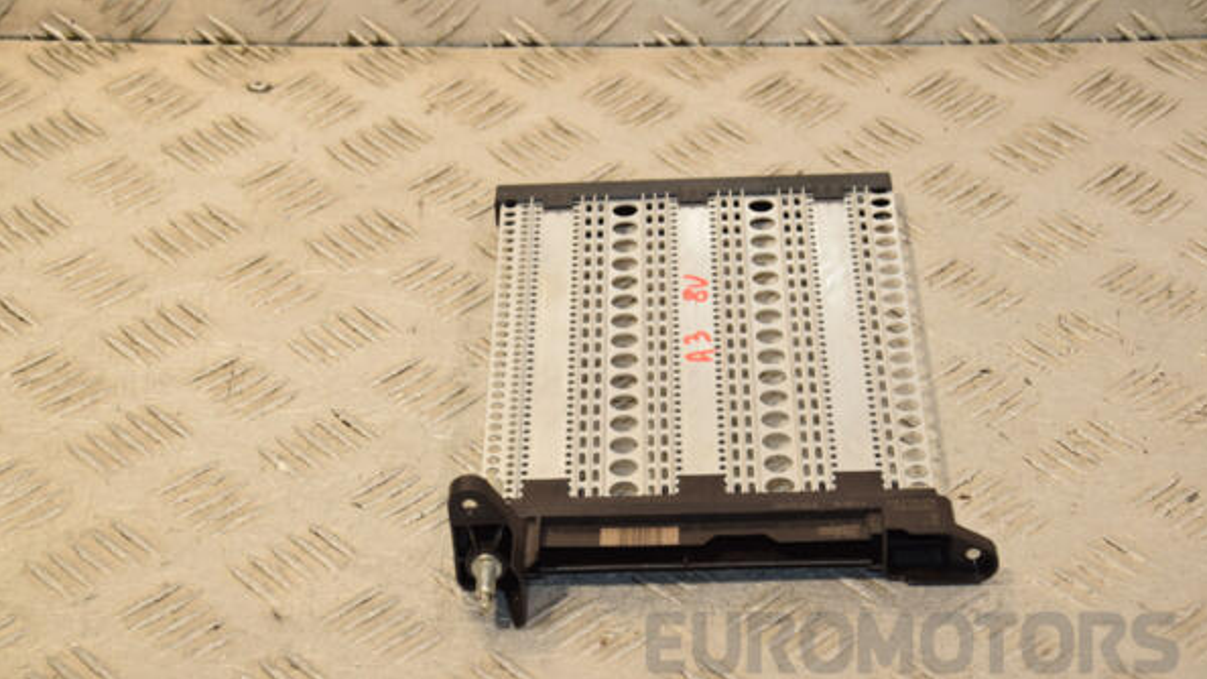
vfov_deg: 13.1
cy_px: 372
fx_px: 2944
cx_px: 608
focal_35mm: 92
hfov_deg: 23.2
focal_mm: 58
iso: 800
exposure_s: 1/200
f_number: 8
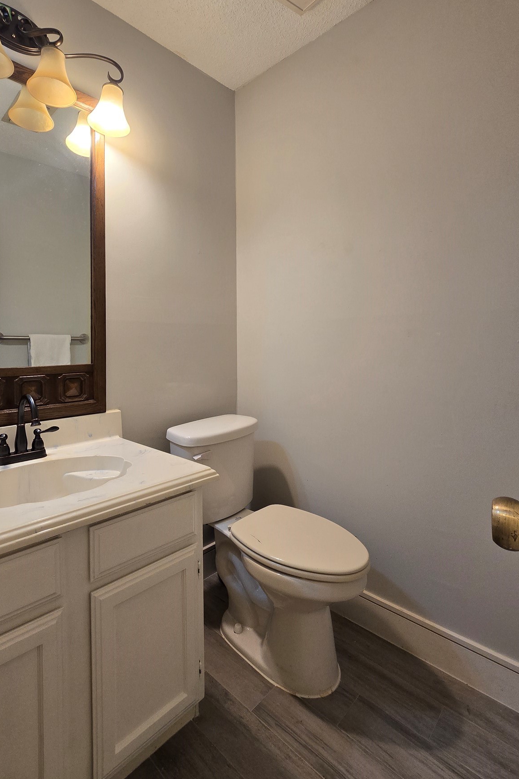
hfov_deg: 73.1
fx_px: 346
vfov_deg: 96.4
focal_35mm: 16
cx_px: 212
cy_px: 351
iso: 100
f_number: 2.2
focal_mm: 2.2
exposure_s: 1/60
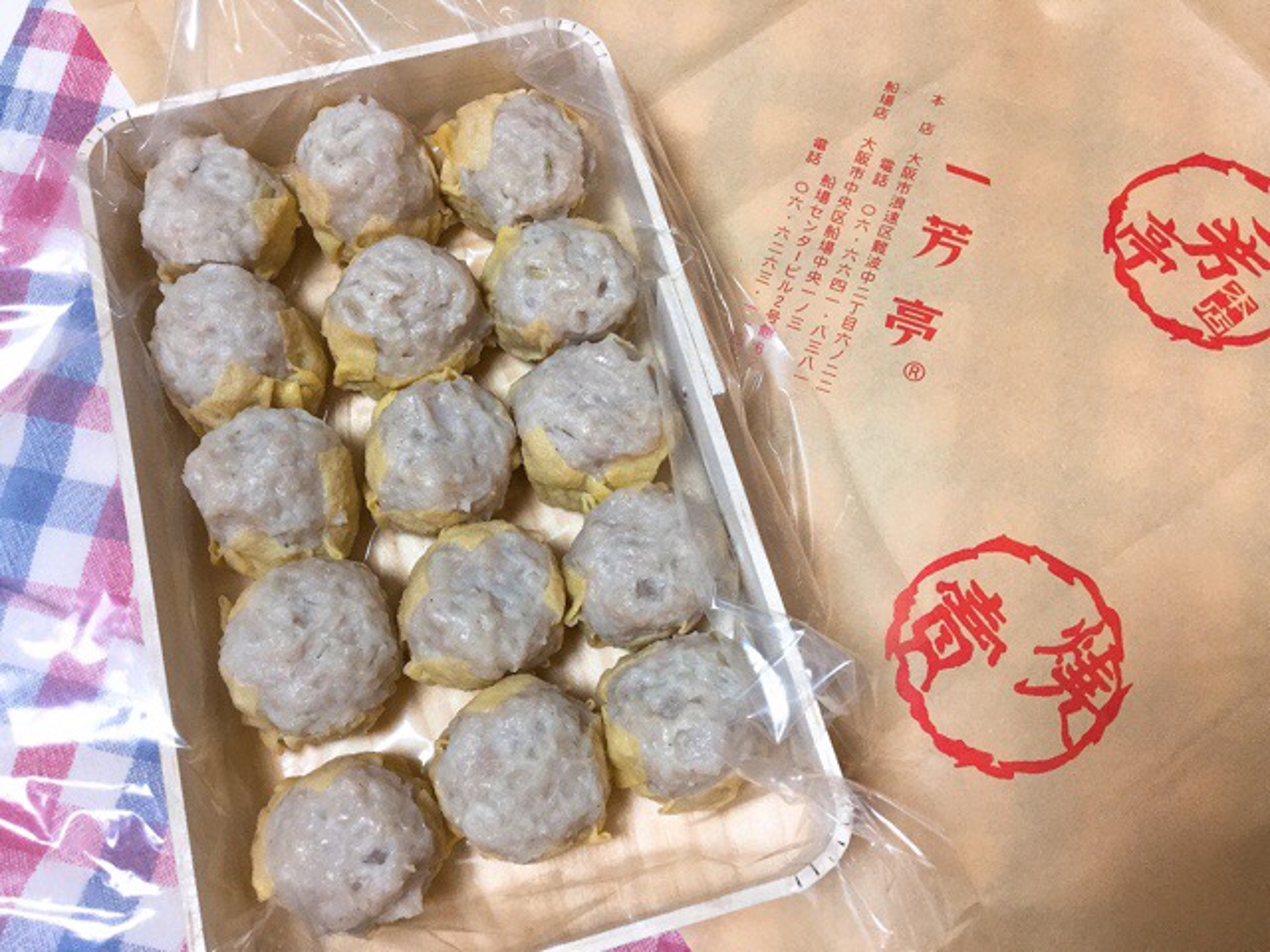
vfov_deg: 45.4
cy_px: 476
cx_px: 635
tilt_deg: -73.3
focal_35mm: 31
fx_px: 1137
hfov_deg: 58.4
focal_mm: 3.3
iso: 80
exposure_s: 1/30
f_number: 2.4
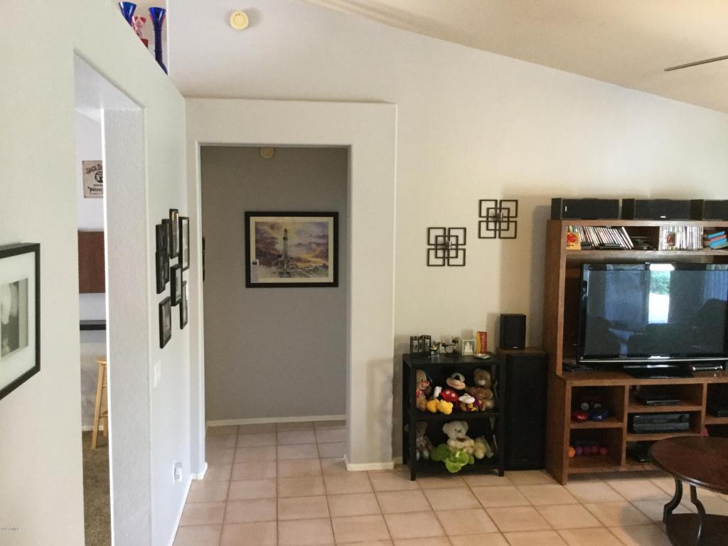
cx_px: 364
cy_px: 273
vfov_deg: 45.4
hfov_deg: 58.4
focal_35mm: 31
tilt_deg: -5.1
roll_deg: -1.1
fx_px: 652
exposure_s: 1/24
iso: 200
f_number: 2.4
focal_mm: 3.3
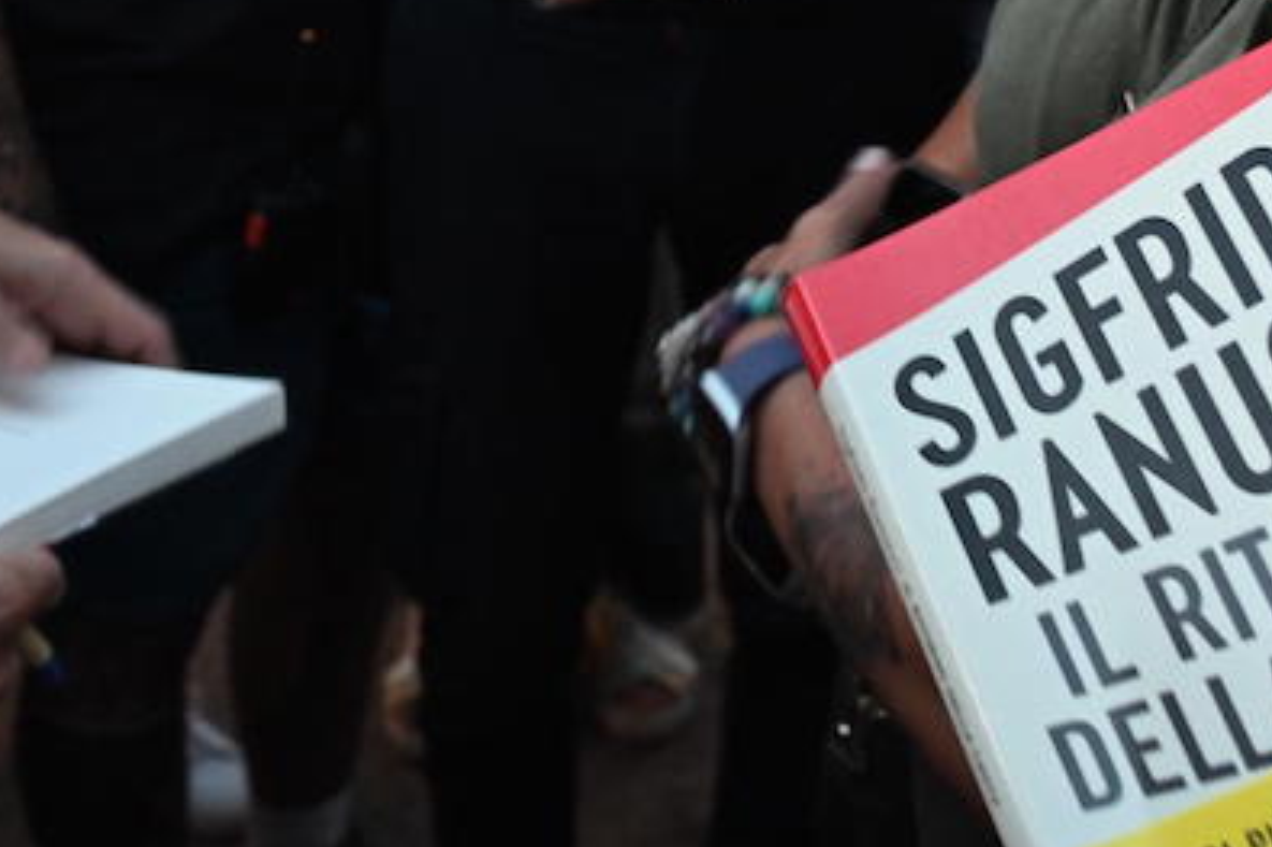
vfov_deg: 18.0
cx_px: 209
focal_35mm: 73
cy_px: -74
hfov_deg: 27.0
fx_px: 2578
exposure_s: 1/60
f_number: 4.5
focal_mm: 24
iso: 2500
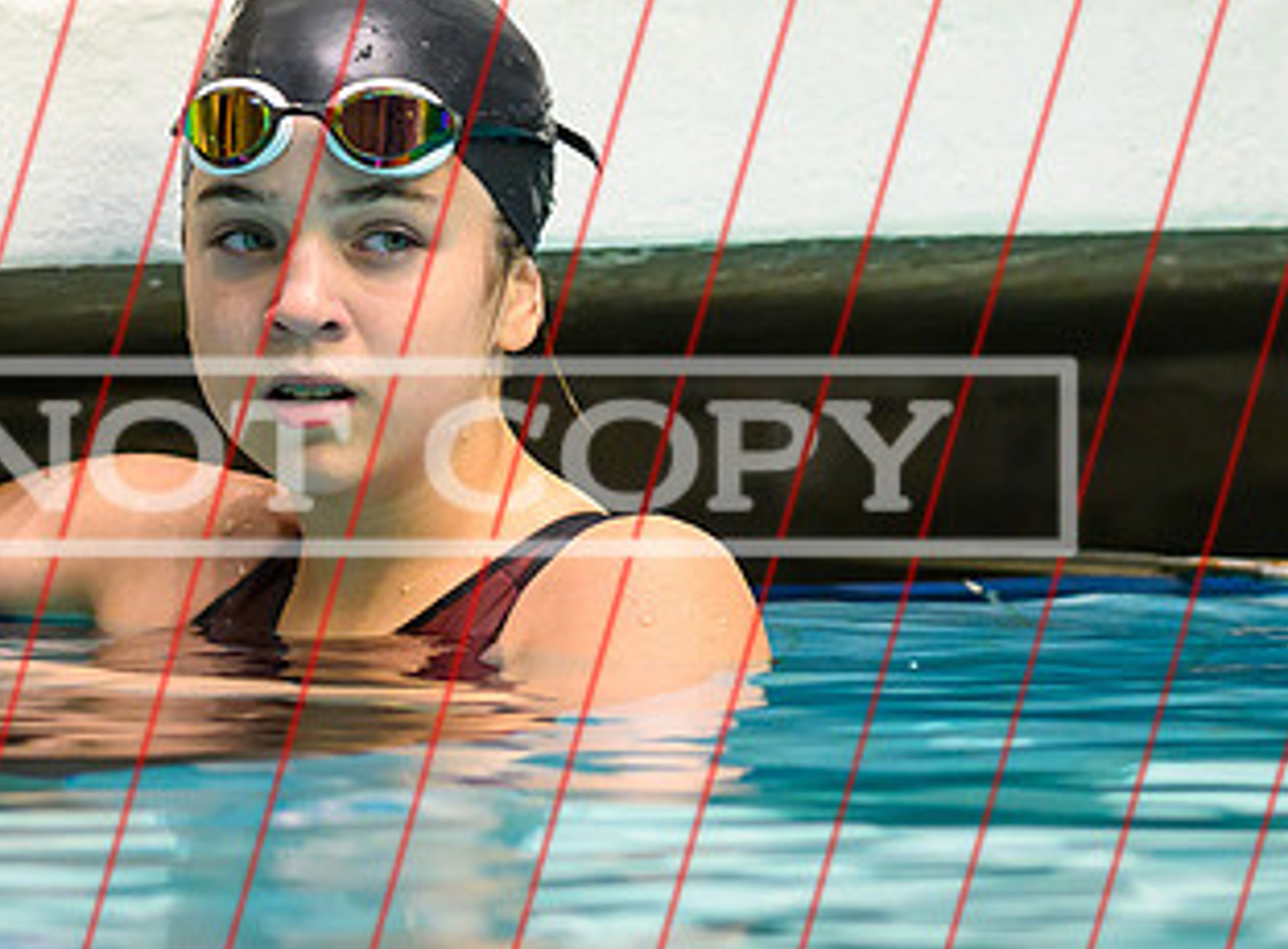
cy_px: 467
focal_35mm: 1115
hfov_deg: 1.8
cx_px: 39
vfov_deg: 1.3
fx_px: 41233
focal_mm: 300
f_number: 2.8
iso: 2000
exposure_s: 1/500
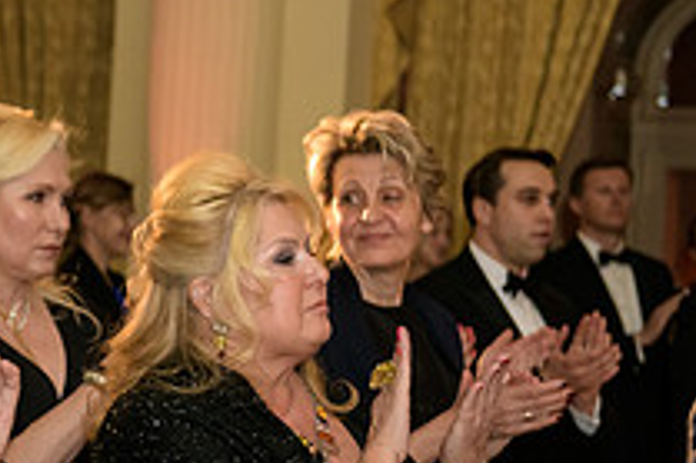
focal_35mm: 139
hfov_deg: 14.1
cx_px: -226
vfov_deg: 9.8
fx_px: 2685
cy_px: 318
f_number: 3.2
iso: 1600
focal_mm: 50
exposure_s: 1/125
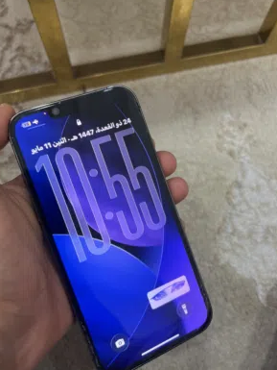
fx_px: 288
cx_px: 136
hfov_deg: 51.4
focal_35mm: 27
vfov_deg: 65.3
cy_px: 186
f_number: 1.5
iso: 80
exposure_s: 1/59
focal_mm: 5.7
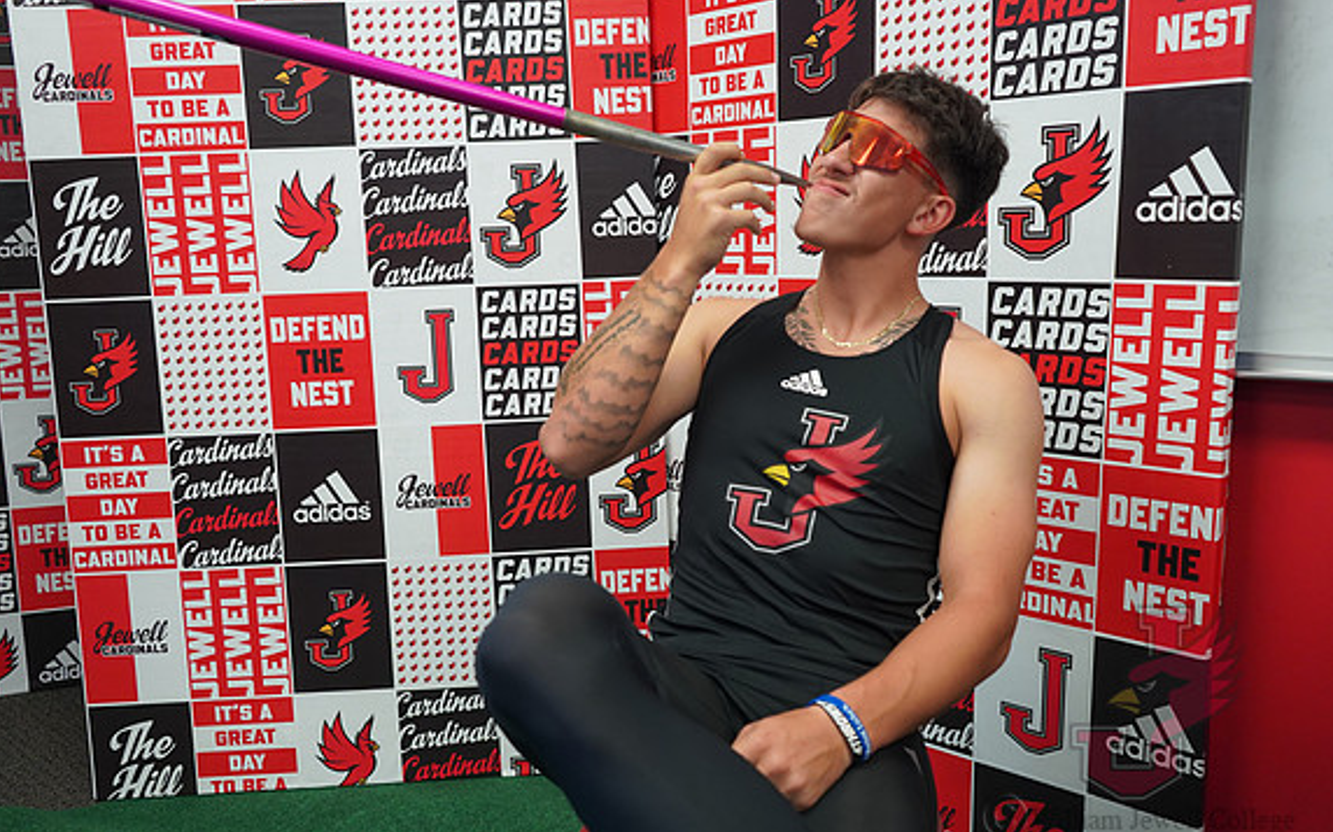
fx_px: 1089
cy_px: 423
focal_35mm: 30
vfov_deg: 41.8
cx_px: 664
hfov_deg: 62.9
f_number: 4
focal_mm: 29
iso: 1600
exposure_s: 1/160
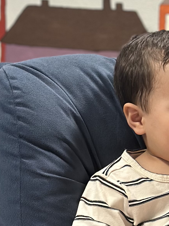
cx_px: 176
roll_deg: -2.7
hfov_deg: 8.9
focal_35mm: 166
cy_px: 144
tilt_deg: -9.1
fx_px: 1081
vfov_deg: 11.9
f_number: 1.78
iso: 250
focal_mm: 6.86
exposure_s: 1/40
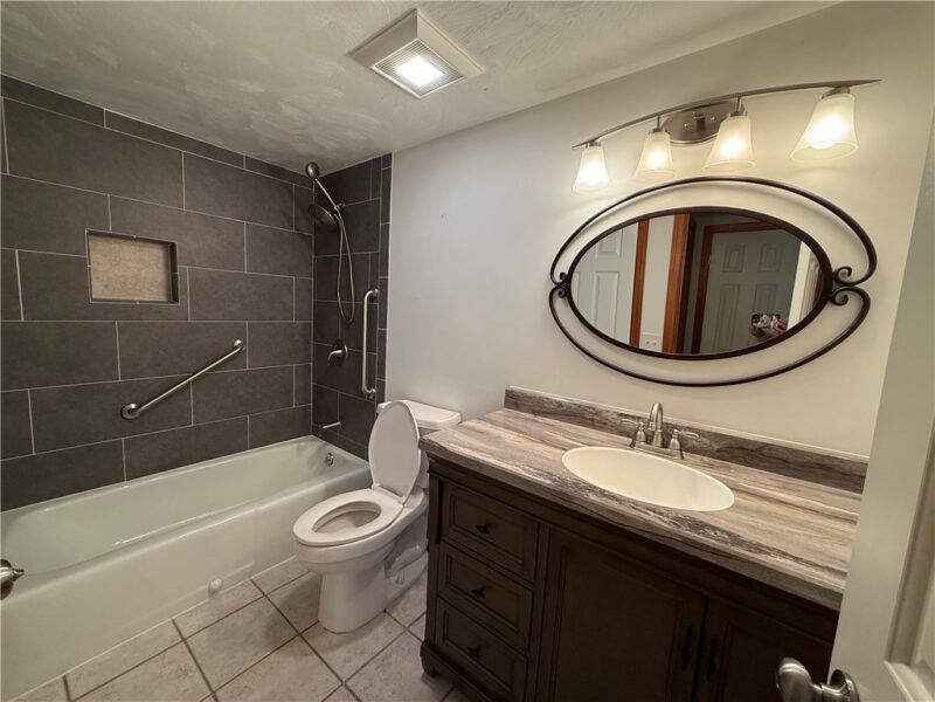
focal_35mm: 14
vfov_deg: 85.7
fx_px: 378
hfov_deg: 102.1
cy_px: 351
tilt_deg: -6.1
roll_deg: -2.9
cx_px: 468
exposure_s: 1/120
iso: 125
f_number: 2.2
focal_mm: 2.22
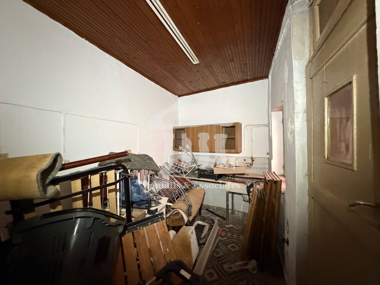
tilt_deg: -0.4
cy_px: 142
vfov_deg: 85.7
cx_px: 190
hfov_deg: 102.1
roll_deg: +1.7
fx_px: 154
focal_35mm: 14
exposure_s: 1/51
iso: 1250
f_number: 2.2
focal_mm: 2.22
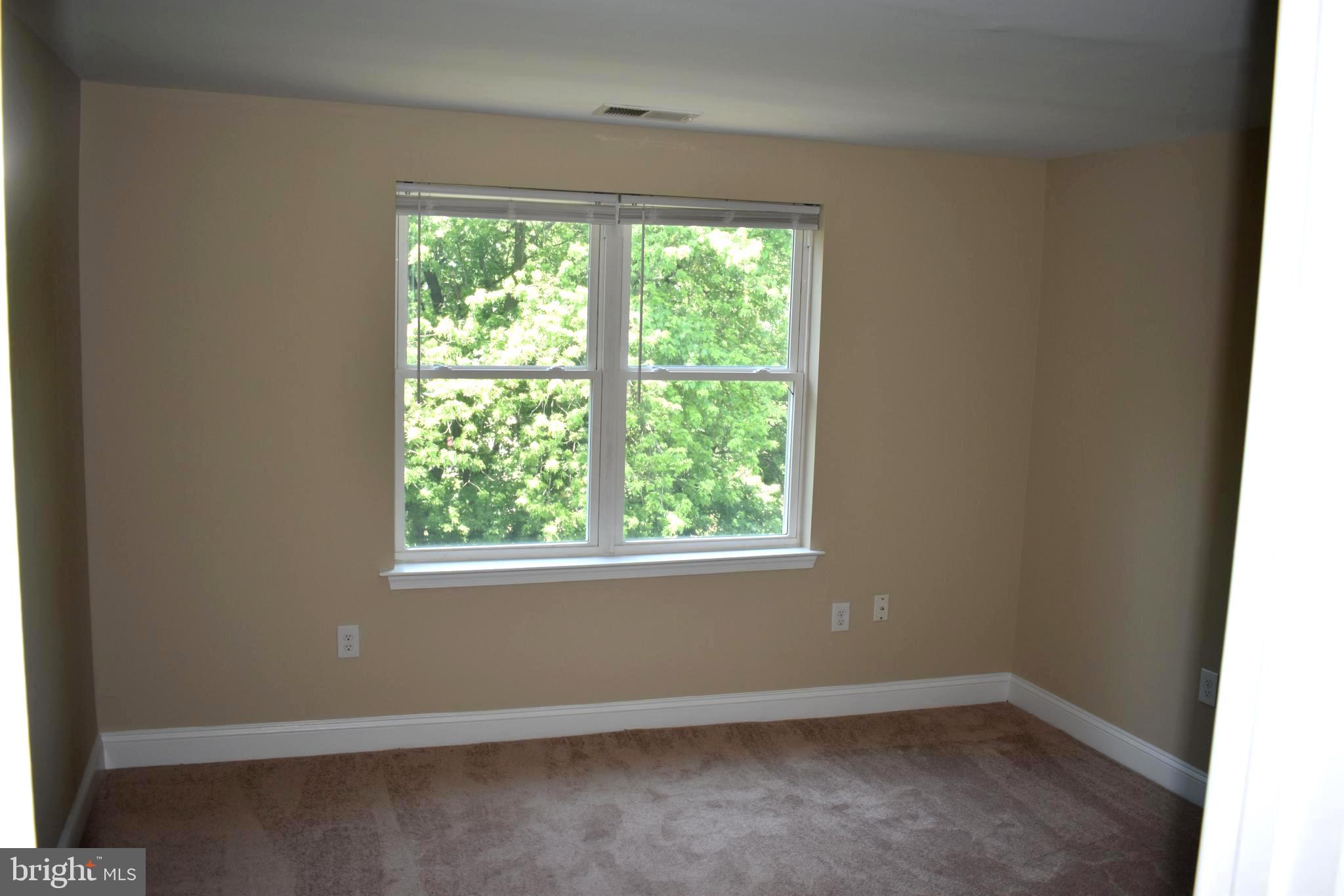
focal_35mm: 30
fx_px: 1120
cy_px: 448
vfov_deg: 43.6
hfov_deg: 61.9
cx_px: 672
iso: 320
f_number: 3.8
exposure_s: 1/60
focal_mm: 20
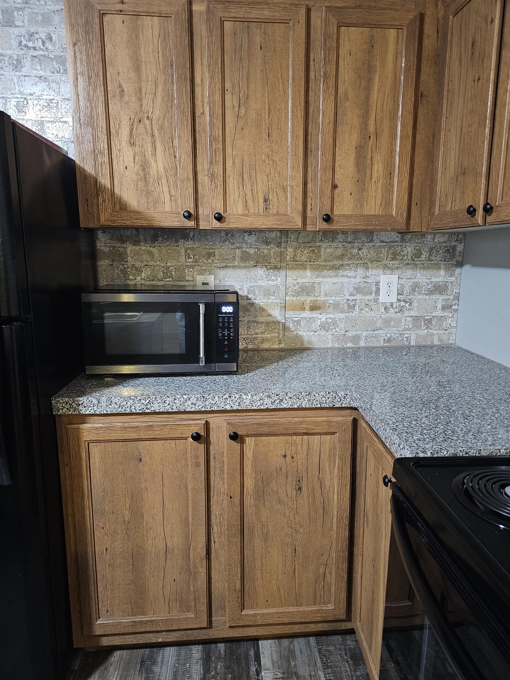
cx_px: 255
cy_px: 340
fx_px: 452
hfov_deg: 58.9
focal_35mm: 23
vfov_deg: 73.9
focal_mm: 6.3
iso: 500
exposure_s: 1/24
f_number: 1.7
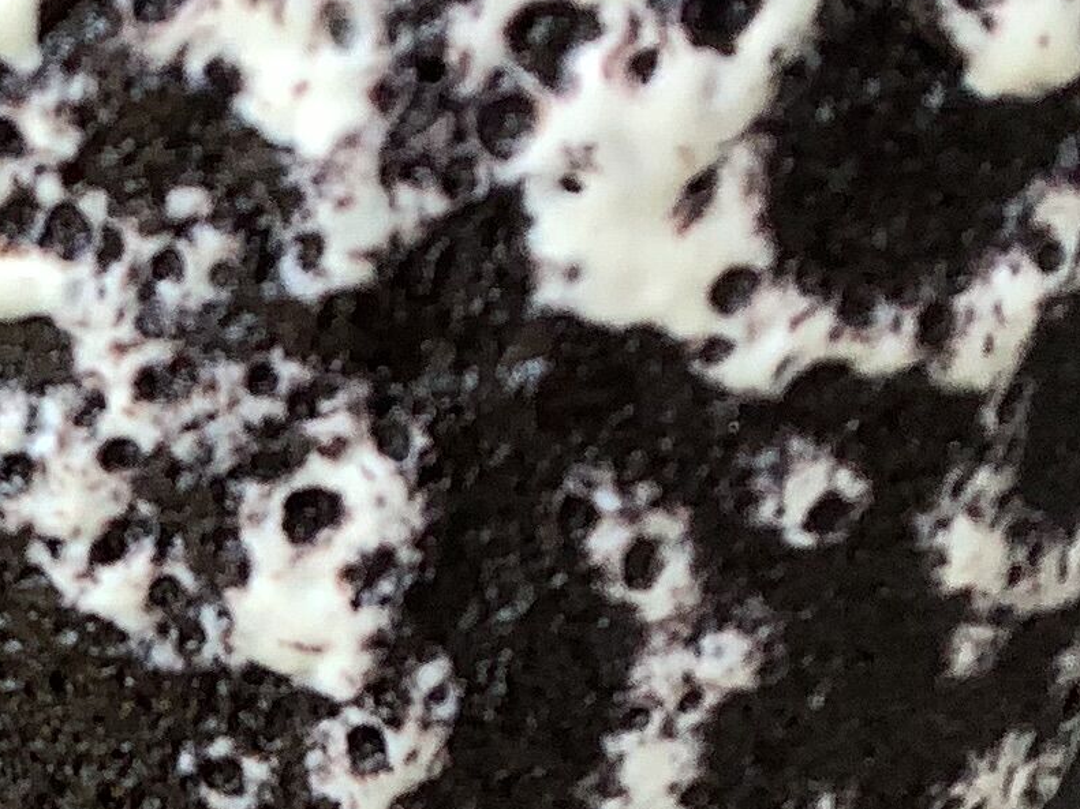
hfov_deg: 14.7
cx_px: -332
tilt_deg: -18.5
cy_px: 1015
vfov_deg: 11.3
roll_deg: -1.3
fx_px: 3993
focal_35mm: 128
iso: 50
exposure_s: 1/100
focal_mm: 3.3
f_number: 2.4
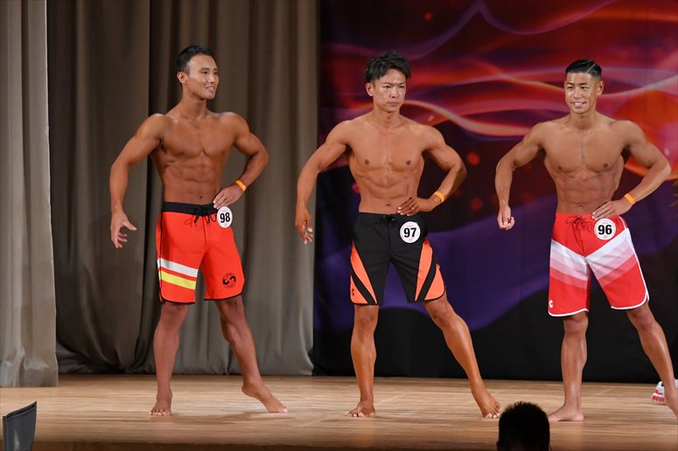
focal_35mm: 225
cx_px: 339
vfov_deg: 6.1
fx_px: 4235
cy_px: 226
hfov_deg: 9.2
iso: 3200
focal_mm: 150
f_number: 5.6
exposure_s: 1/400
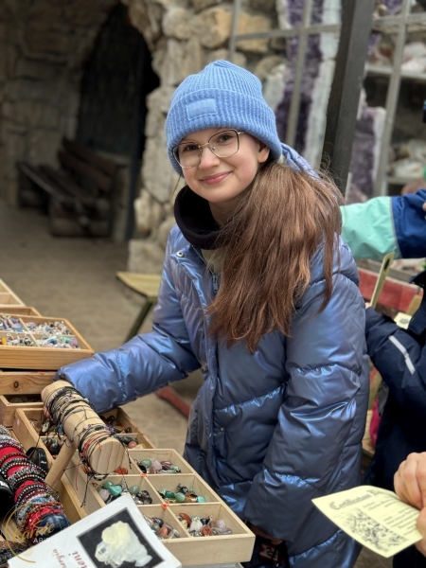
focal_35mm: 48
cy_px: 284
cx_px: 213
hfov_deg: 30.3
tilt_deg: -10.5
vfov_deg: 39.7
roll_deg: -7.2
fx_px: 788
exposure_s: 1/60
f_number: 1.78
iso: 125
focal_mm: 6.86
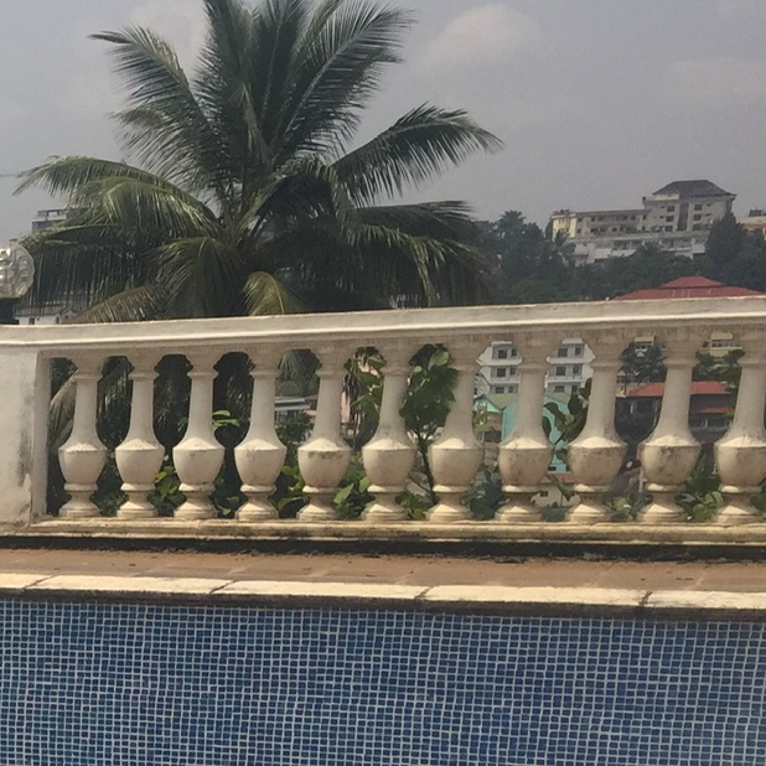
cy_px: 894
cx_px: -473
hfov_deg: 17.7
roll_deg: +1.8
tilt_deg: -14.3
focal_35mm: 85
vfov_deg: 19.3
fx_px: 2128
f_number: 2.2
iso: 32
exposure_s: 1/3597
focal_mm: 4.15
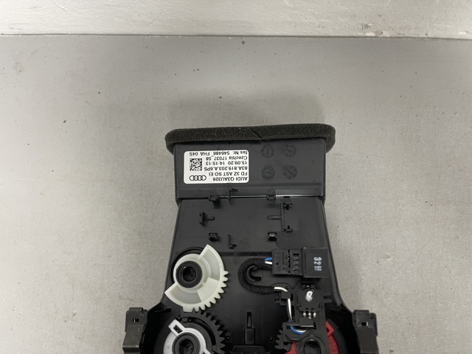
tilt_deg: -80.3
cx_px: 236
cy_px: 177
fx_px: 341
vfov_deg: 54.9
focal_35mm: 25
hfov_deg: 69.4
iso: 125
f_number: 1.6
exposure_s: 1/50
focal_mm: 5.1
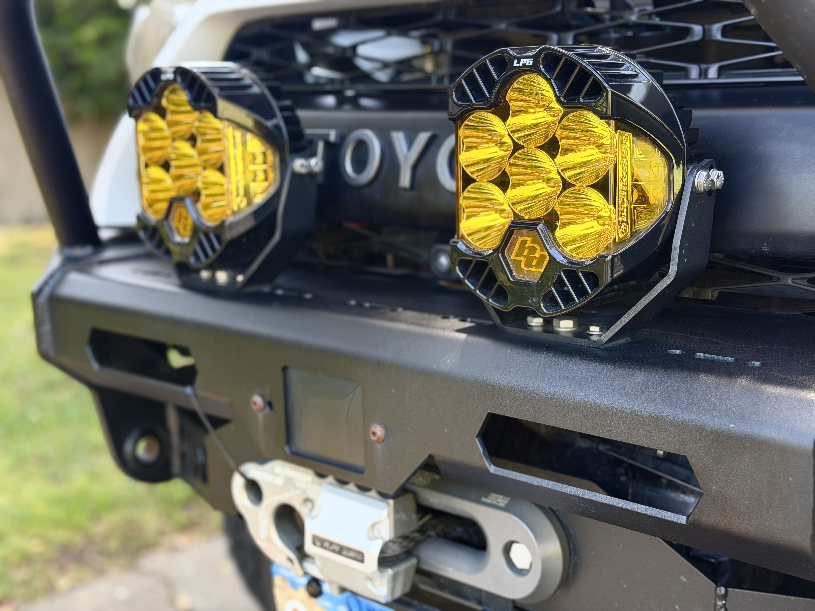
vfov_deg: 30.3
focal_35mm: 48
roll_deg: +2.1
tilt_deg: -11.6
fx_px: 1130
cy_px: 306
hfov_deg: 39.7
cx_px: 408
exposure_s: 1/121
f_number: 1.78
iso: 80
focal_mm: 6.76
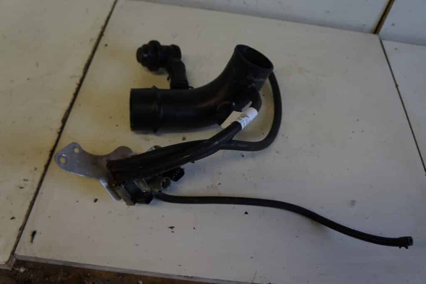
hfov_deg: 61.9
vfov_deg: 43.6
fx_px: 355
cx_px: 213
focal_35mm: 30
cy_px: 142
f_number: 4
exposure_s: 1/60
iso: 500
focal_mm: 20
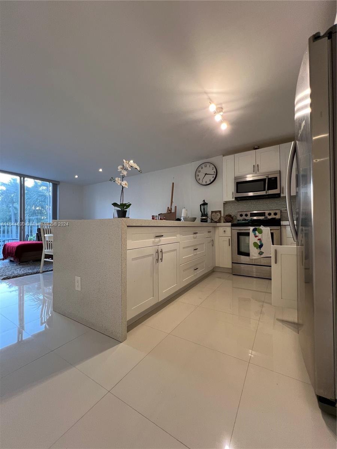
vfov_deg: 106.2
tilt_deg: +1.3
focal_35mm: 13
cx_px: 168
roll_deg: +0.7
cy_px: 224
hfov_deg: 89.9
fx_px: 169
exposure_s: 1/60
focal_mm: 1.57
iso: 160
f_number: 1.8
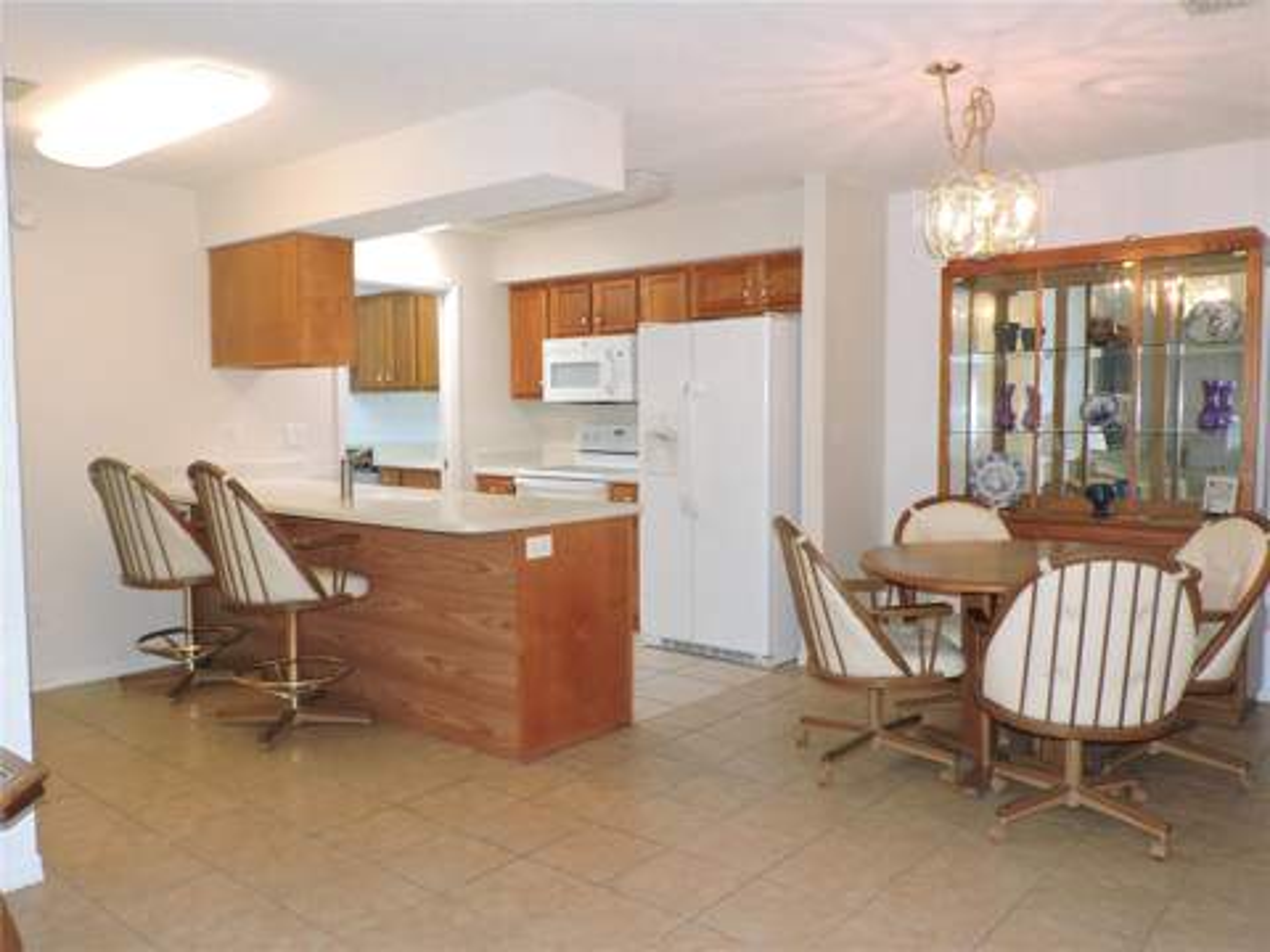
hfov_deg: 63.4
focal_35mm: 28
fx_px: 1027
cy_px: 476
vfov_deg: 49.7
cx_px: 635
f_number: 3.1
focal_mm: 5
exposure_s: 1/30
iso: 200
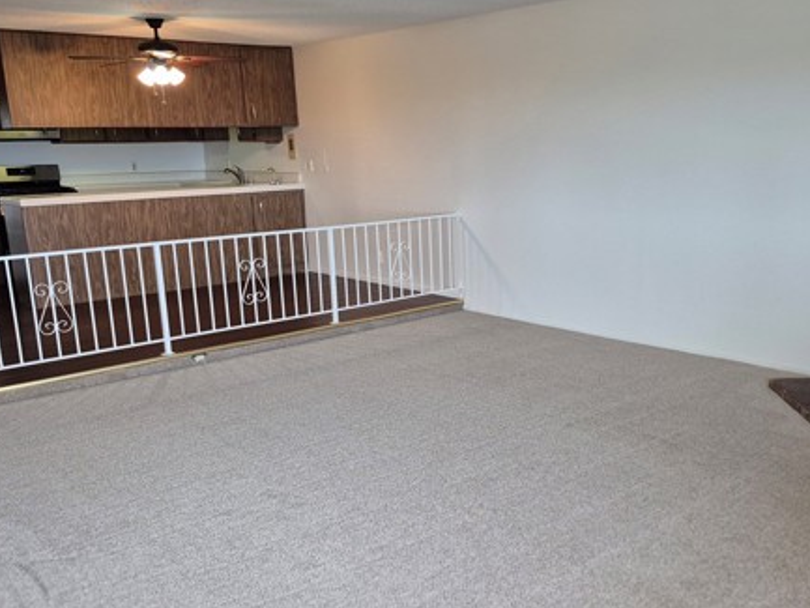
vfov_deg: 41.8
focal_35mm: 34
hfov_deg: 53.6
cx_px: 485
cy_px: 327
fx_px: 796
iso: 250
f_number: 1.8
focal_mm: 5.4
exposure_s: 1/120
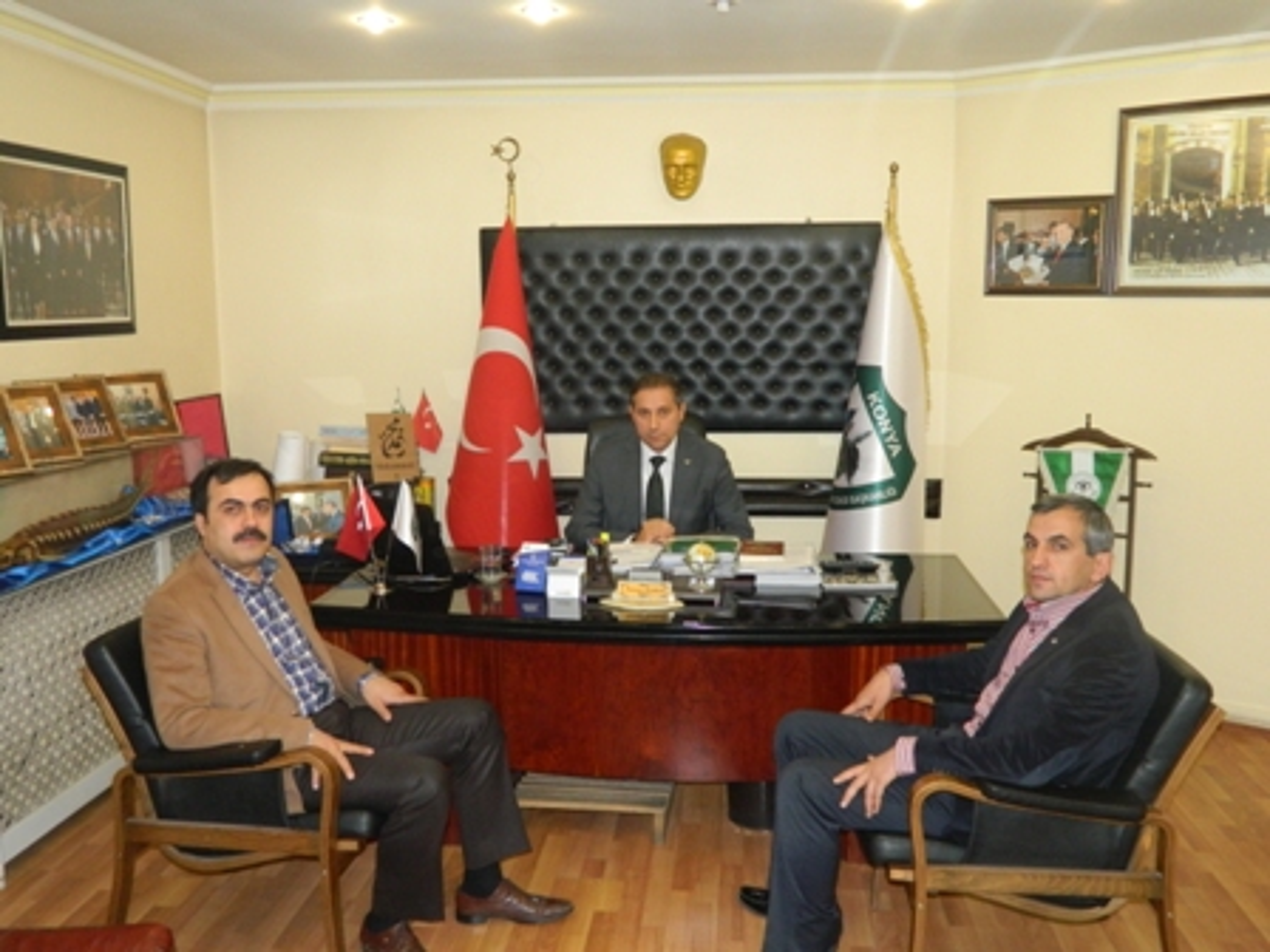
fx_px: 1137
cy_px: 476
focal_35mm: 31
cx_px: 635
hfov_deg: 58.4
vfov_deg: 45.4
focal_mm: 5.6
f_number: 3.2
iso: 360
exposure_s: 1/40
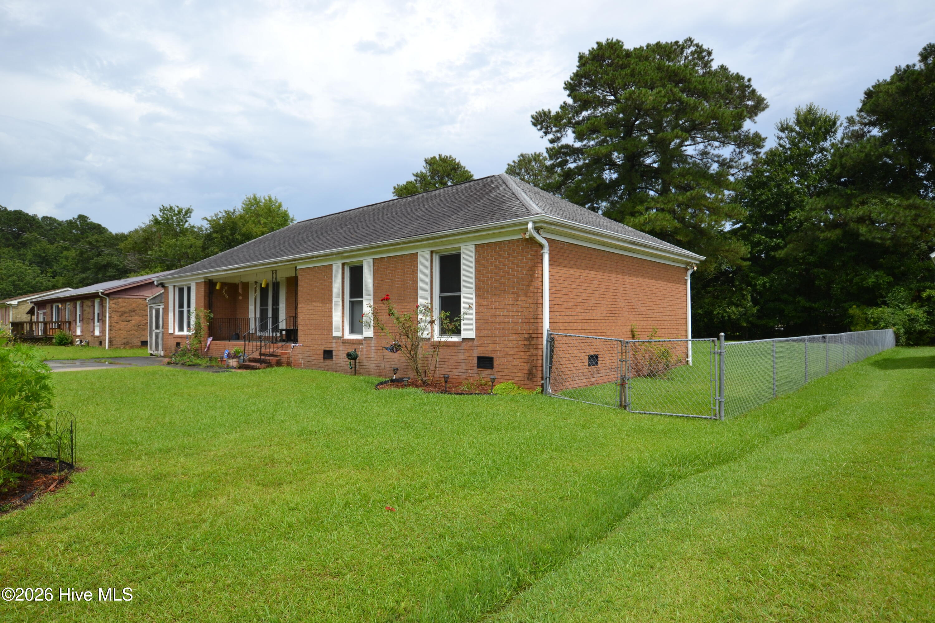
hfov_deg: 81.2
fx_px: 545
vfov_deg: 59.5
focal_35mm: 21
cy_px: 312
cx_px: 468
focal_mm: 14
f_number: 8
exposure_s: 1/250
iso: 100
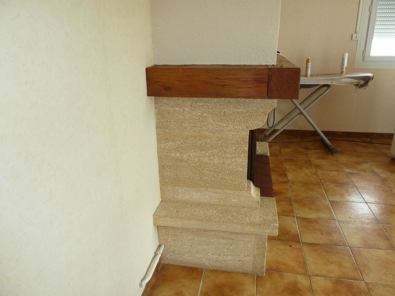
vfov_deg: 54.9
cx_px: 198
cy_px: 148
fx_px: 285
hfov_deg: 69.4
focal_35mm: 25
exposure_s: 1/30
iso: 100
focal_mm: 4.1
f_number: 3.3
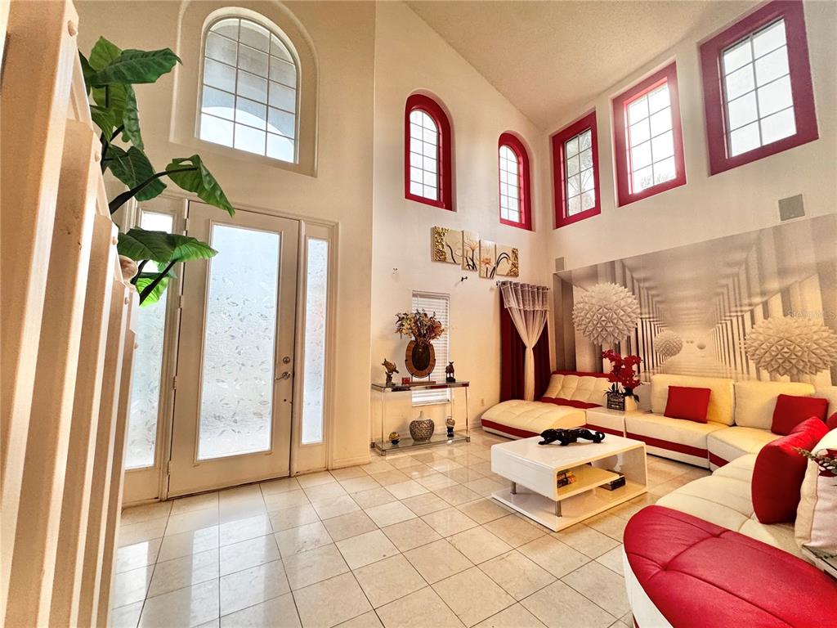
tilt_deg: +4.3
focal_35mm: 14
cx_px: 418
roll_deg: -0.8
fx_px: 339
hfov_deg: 102.1
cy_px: 314
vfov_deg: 85.7
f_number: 2.2
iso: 160
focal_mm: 2.22
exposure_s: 1/60
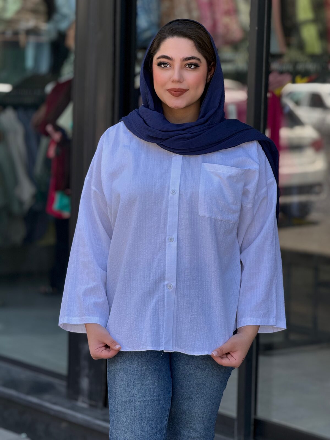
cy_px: 220
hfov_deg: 12.3
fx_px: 1525
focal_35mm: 120
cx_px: 165
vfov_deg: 16.4
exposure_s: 1/260
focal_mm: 15.66
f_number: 2.8
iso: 50
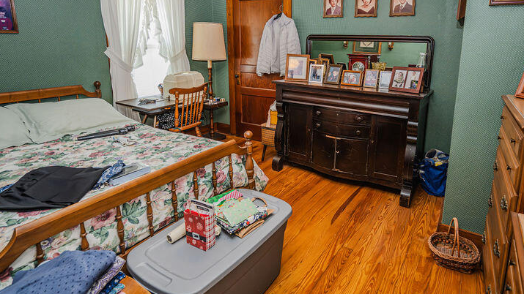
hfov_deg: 82.9
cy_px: 96
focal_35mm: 21
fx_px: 292
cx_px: 312
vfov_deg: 52.5
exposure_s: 1/200
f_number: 4
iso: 1600
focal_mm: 14
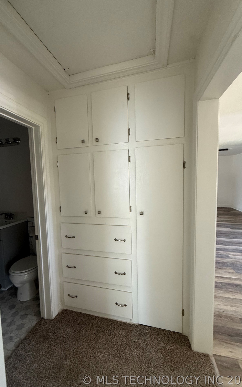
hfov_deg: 74.6
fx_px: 158
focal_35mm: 15
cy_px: 194
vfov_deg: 101.5
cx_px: 111
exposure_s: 1/60
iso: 200
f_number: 2.2
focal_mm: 2.22
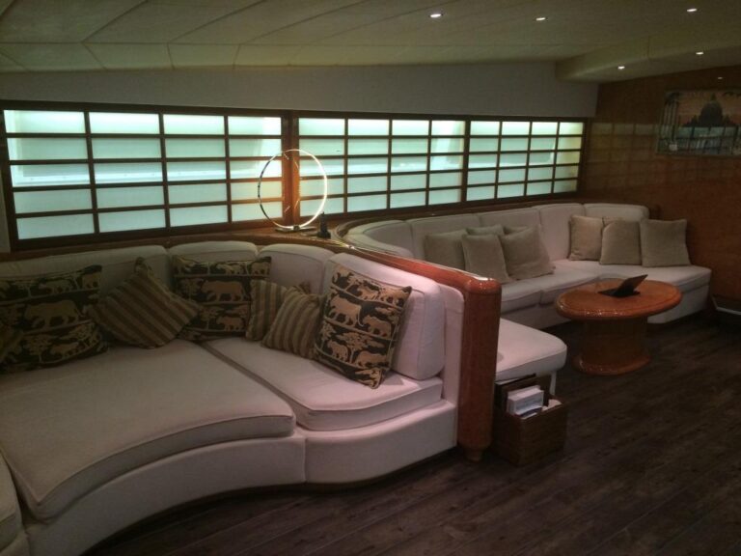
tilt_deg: -14.9
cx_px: 370
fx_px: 621
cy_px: 278
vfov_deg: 48.2
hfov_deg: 61.7
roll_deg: -0.2
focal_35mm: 29
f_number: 2.2
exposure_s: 1/33
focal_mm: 4.15
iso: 200
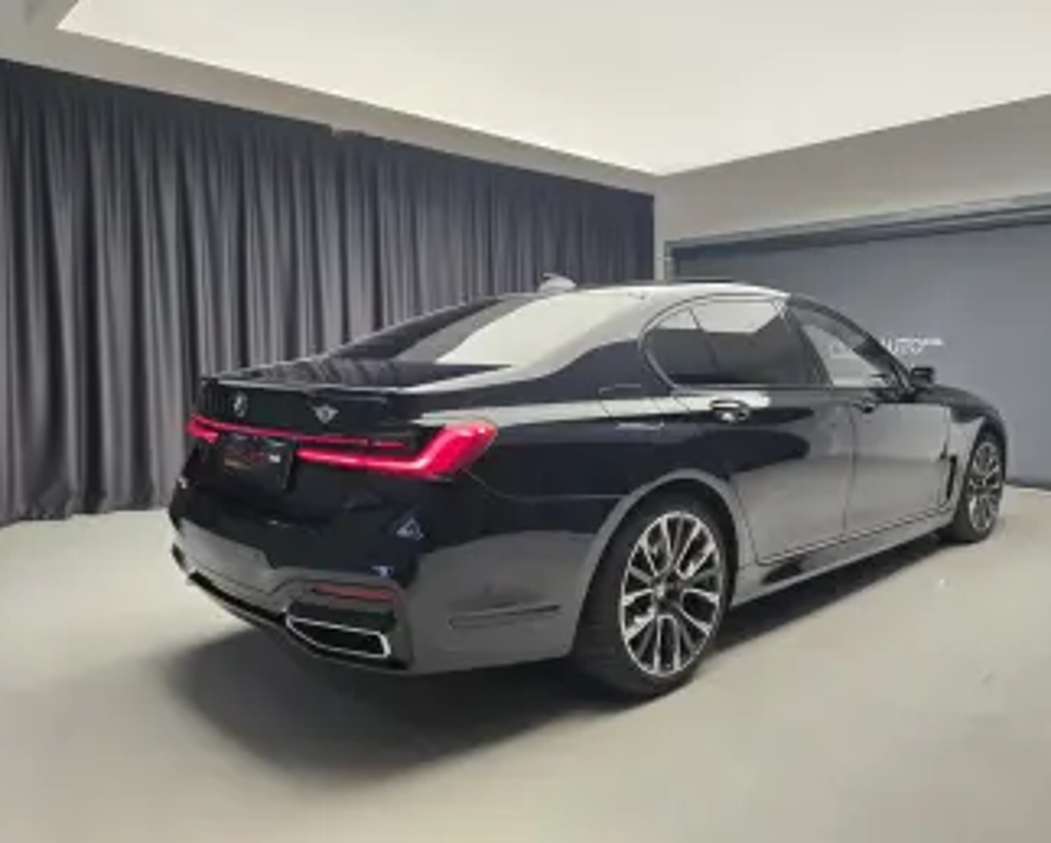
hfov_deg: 67.9
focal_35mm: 25
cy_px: 407
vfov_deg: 56.8
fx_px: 778
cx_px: 576
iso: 64
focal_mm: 6.3
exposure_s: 1/50
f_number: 1.7
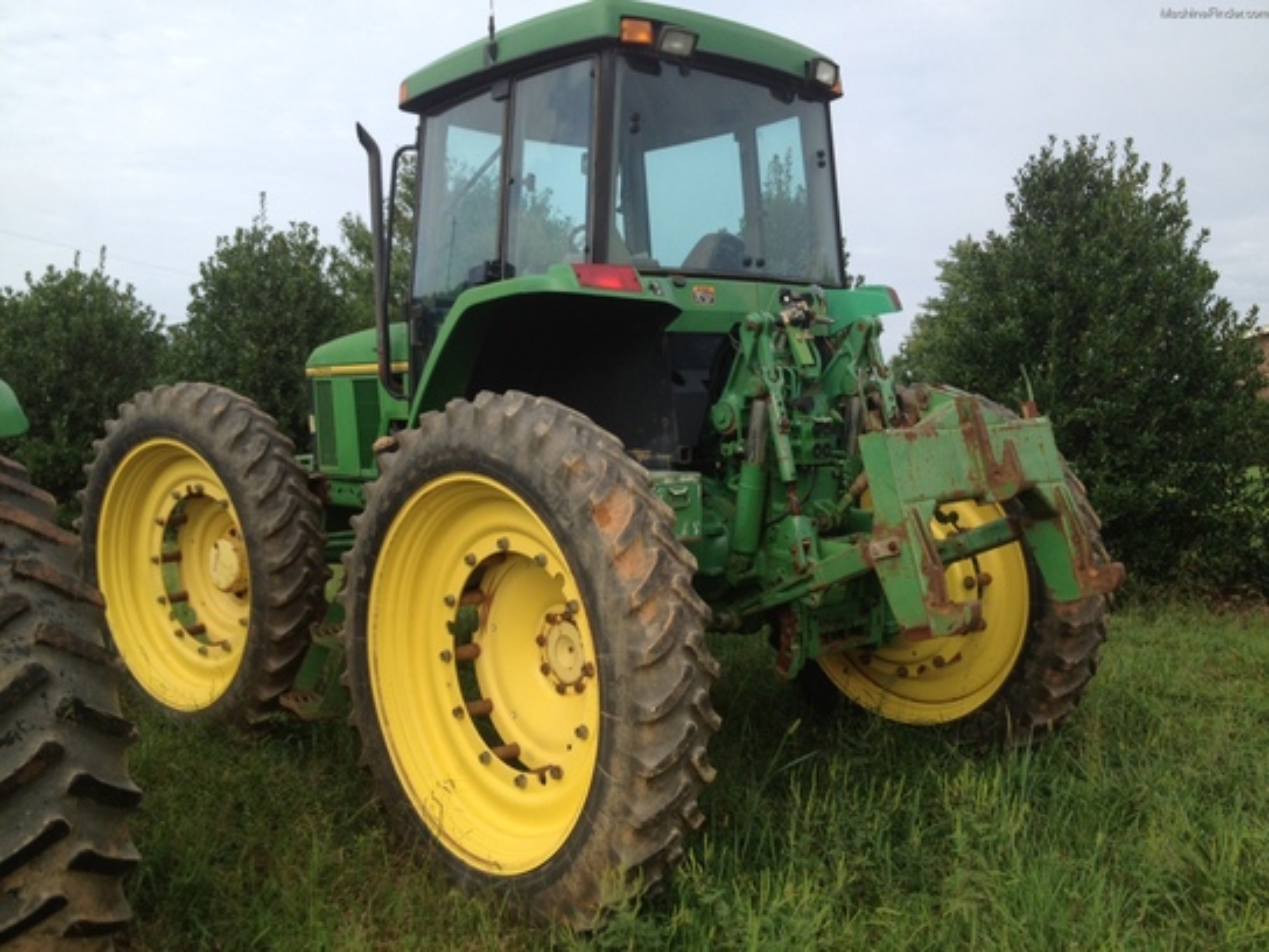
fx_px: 1283
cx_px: 634
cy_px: 476
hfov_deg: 52.6
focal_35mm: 35
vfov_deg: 40.7
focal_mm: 4.28
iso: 64
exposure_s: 1/836
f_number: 2.4
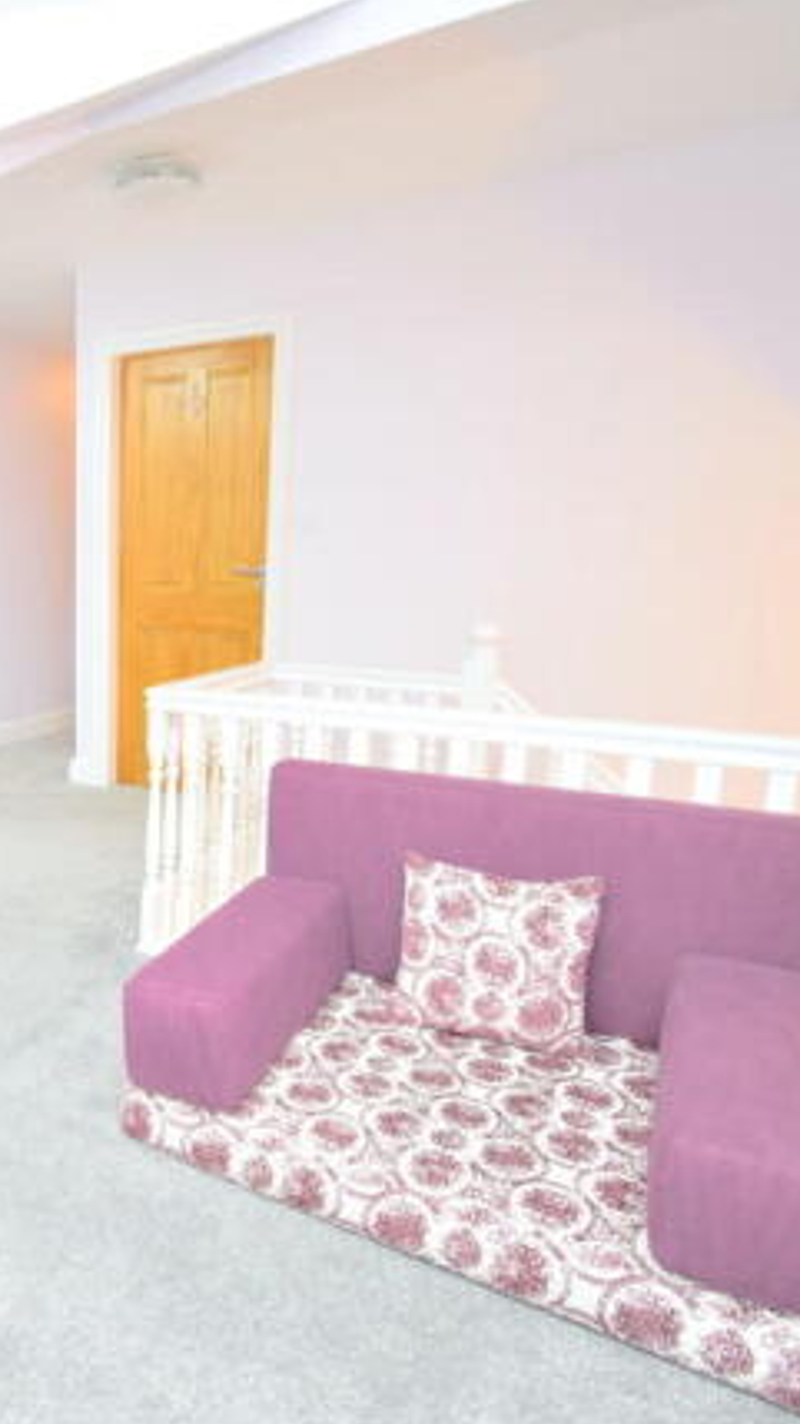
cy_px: 722
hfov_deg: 41.7
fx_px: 906
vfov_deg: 76.3
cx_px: 8
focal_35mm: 24
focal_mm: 10
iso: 1100
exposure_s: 1/60
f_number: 4.5
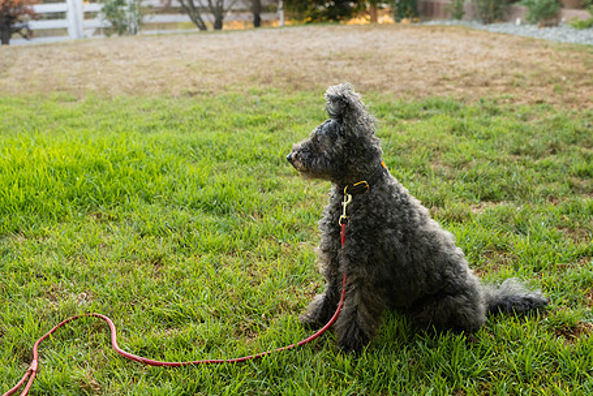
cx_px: 315
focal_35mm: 51
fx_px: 841
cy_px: 179
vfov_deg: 26.5
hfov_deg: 38.8
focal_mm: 40
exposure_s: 1/500
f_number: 4
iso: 800
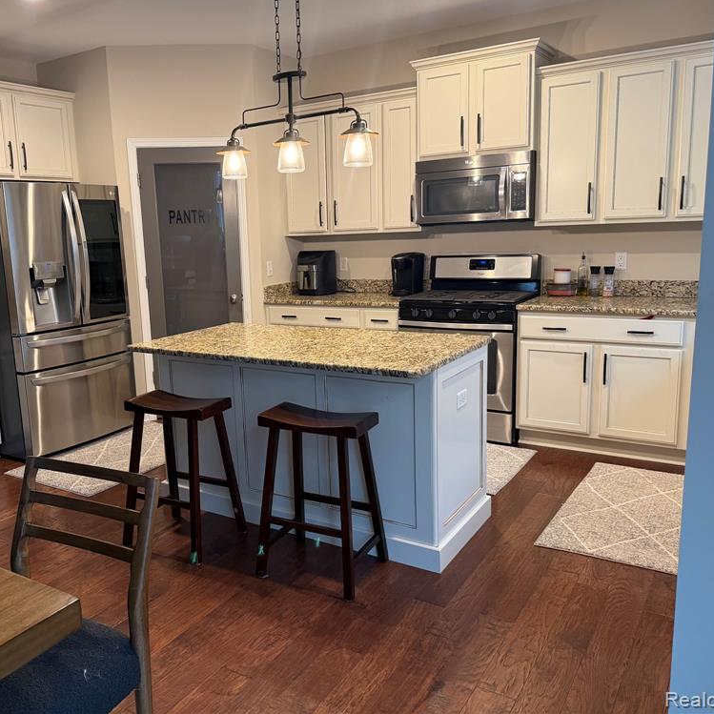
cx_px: 274
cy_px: 349
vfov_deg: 55.6
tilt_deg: -9.9
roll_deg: +2.1
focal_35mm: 29
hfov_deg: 55.1
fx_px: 677
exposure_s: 1/60
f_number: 1.78
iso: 320
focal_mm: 6.76
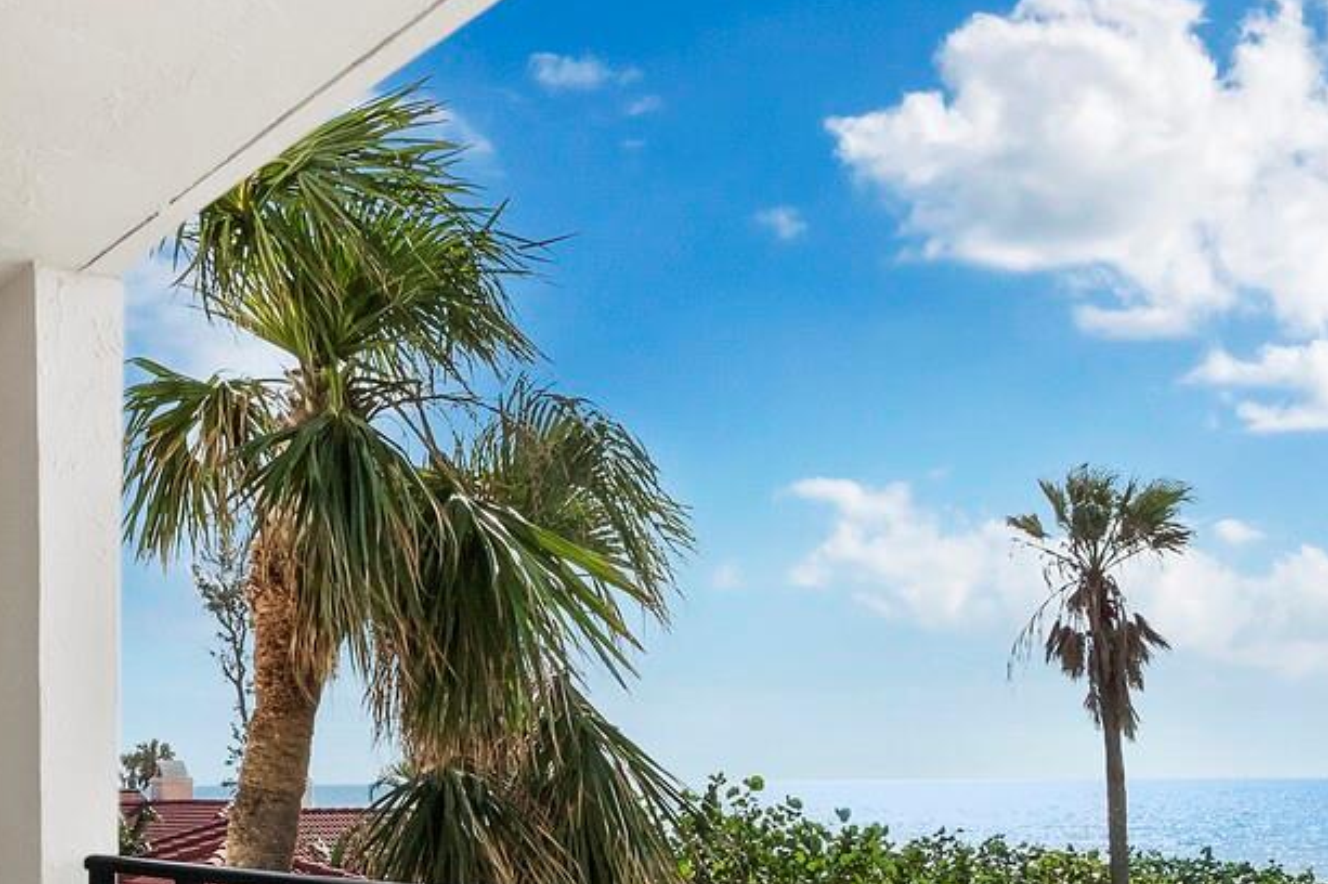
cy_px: 772
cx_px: 365
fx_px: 1401
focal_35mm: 38
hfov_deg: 49.1
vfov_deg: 33.4
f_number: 11
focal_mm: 7
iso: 400
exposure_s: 1/125
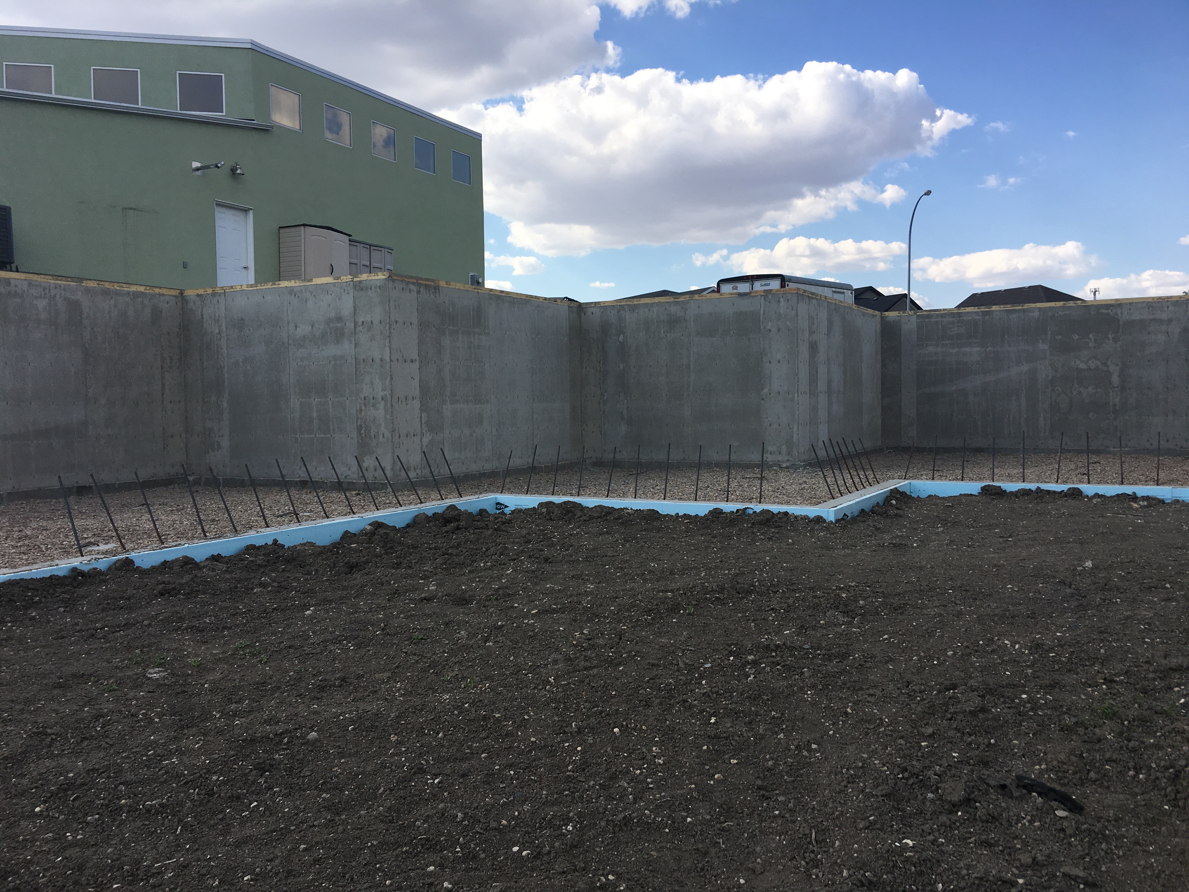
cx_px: 594
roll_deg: +0.1
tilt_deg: -1.5
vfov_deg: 48.2
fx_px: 996
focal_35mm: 29
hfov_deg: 61.7
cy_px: 446
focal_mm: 4.15
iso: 25
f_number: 2.2
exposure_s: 1/1183
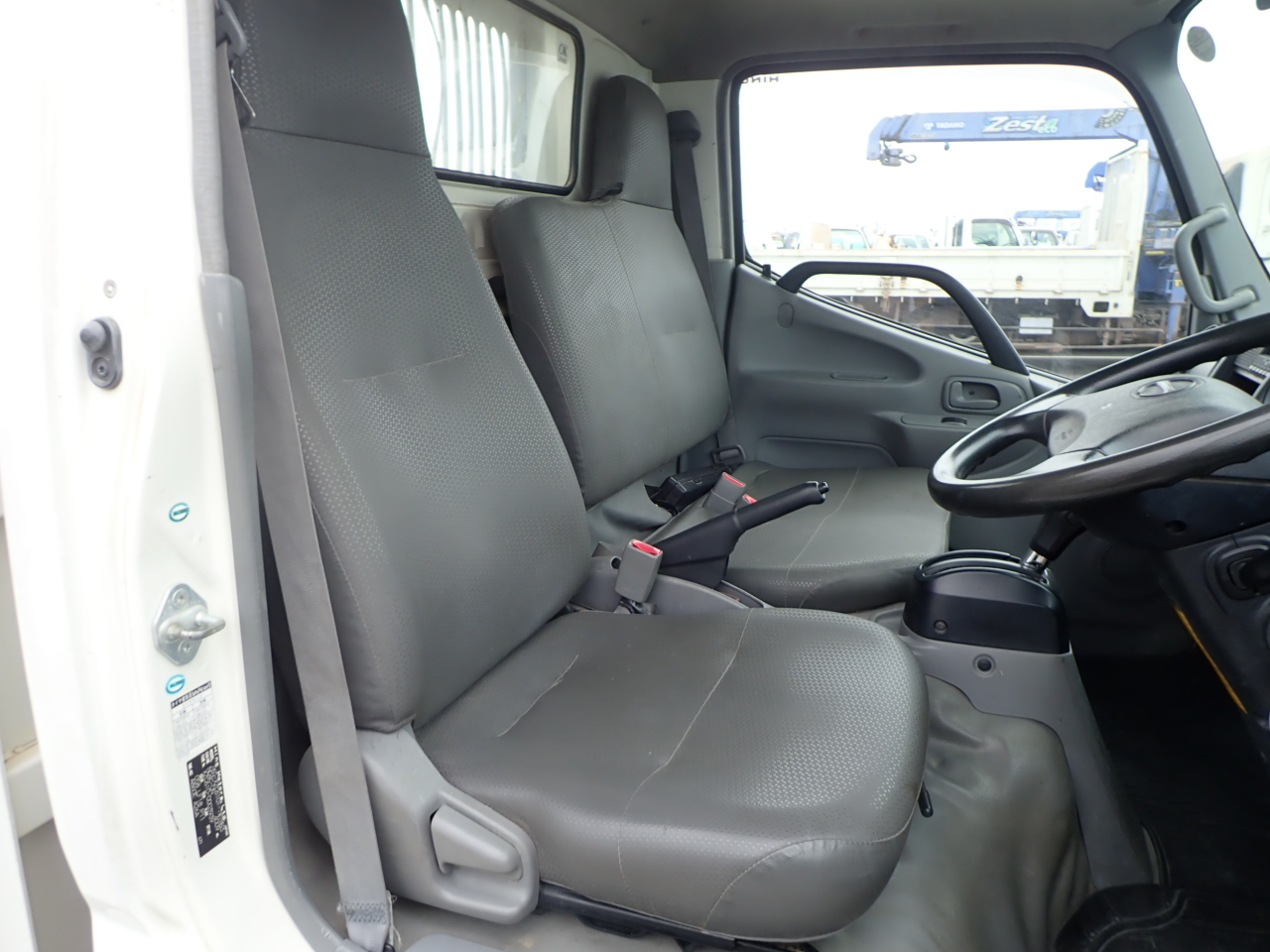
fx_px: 917
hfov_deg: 69.4
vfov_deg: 54.9
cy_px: 476
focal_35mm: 25
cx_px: 635
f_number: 2.8
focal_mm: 4.5
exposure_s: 1/200
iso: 100
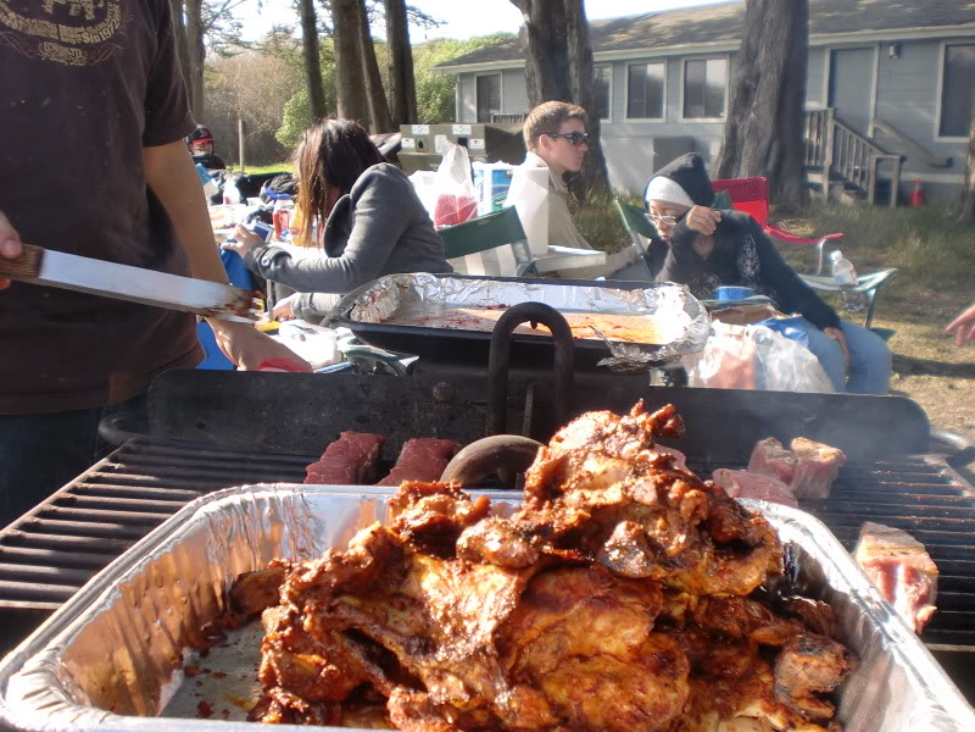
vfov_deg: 40.7
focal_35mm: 35
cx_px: 488
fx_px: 986
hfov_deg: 52.6
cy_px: 366
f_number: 3.1
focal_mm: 6.3
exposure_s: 1/200
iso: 64
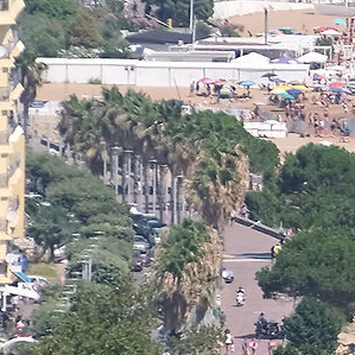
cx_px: 1250
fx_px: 20687
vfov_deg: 1.0
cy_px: 272
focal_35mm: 1783
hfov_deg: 1.0
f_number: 8
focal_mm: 174.3
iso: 400
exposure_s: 1/800
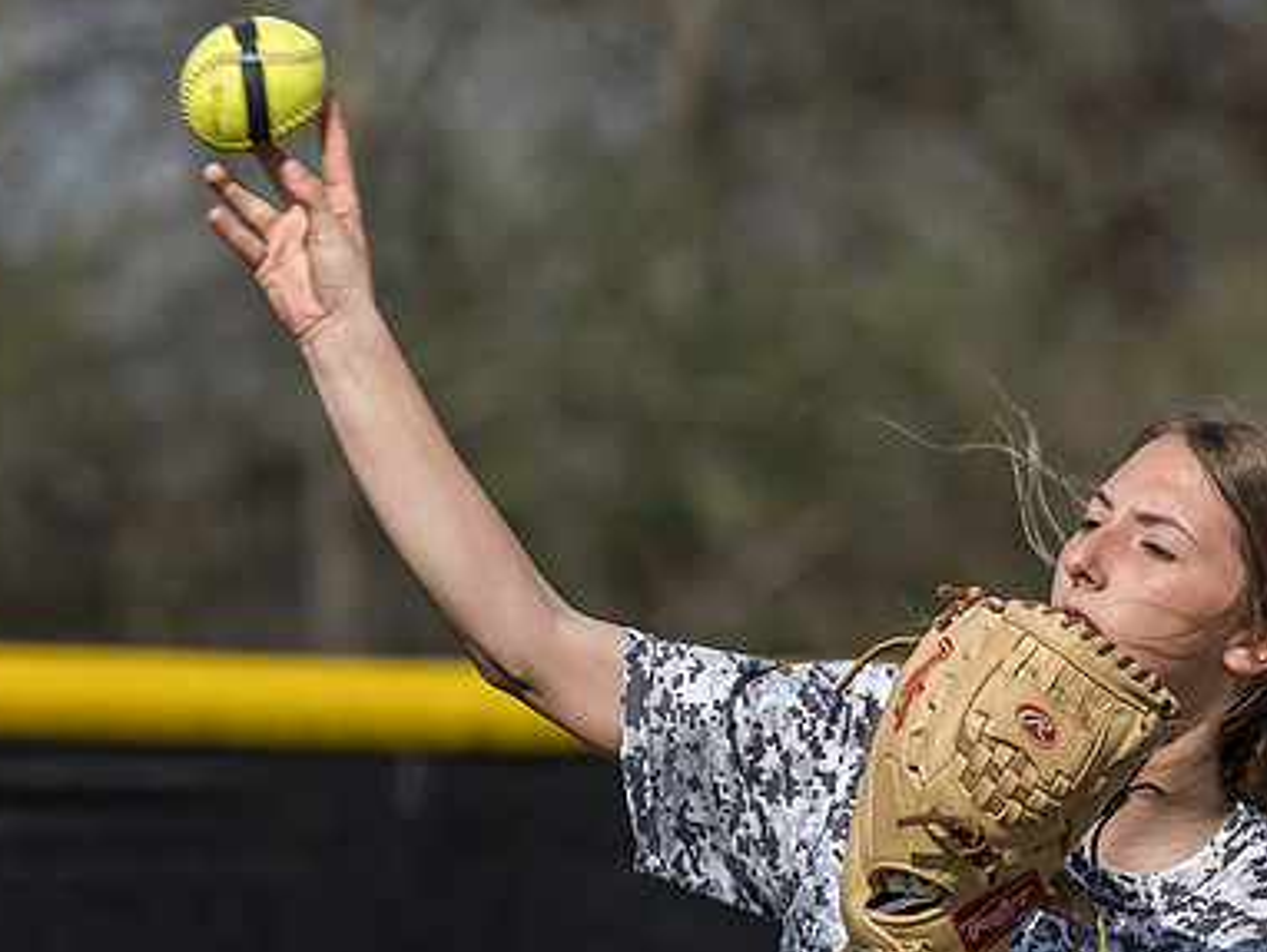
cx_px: 1142
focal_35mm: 1325
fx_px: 48528
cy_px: 868
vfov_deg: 1.1
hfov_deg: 1.5
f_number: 6.3
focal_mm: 300
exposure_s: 1/2000
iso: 400
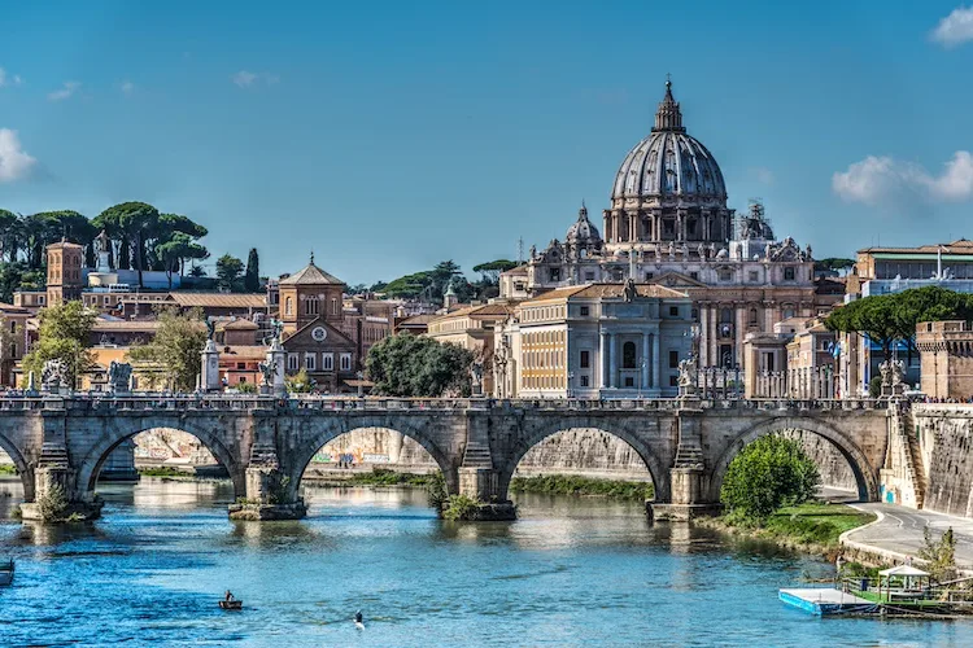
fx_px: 3243
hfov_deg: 17.1
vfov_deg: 11.4
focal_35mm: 120
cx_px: 486
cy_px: 324
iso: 64
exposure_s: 1/320
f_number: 6.3
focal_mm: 120
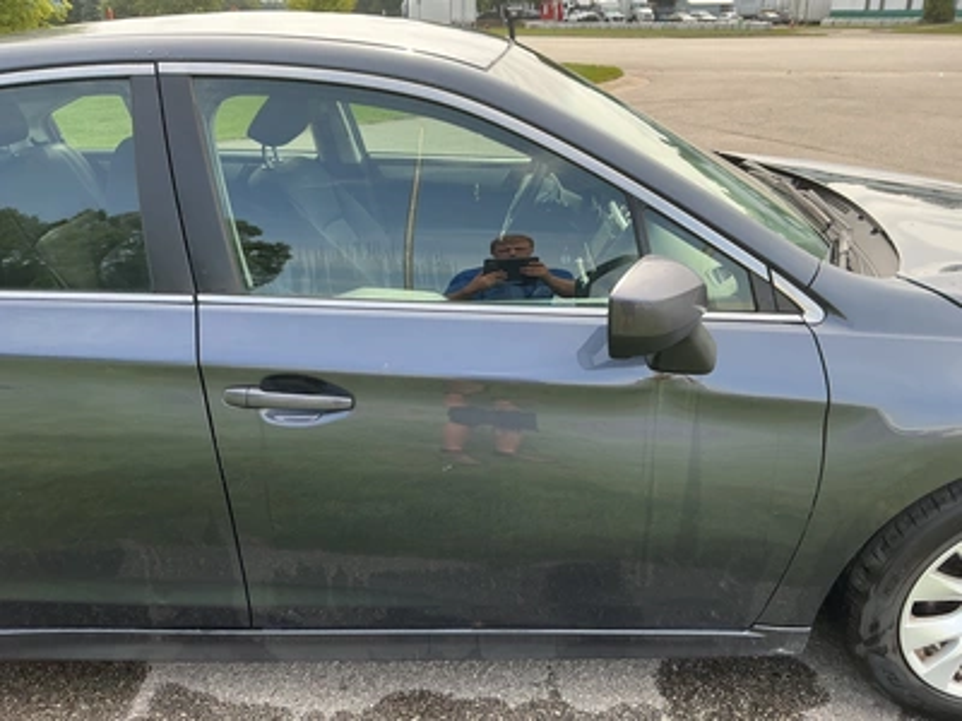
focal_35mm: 28
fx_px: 778
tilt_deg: -24.9
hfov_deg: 63.4
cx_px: 481
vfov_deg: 49.7
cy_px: 360
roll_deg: -1.5
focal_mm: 3
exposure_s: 1/283
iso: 25
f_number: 1.8
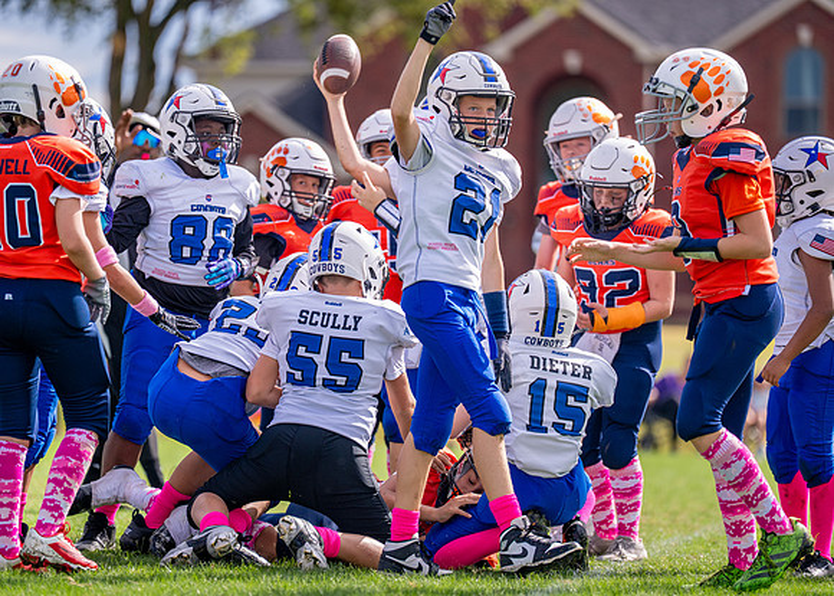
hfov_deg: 9.1
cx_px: 371
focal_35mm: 221
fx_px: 5227
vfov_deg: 6.5
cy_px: 311
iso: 400
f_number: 2.8
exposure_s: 1/4000
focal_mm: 200
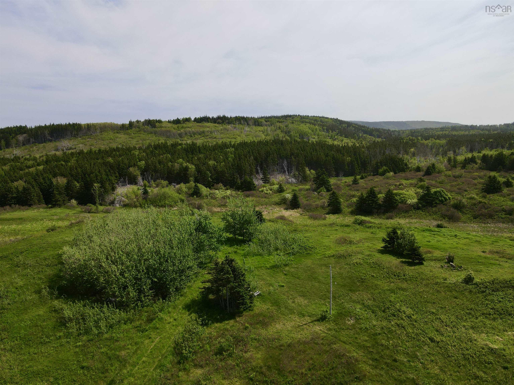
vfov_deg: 56.8
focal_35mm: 24
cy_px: 192
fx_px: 356
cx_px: 257
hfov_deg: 71.6
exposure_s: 1/1250
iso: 100
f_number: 2.8
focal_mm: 4.5
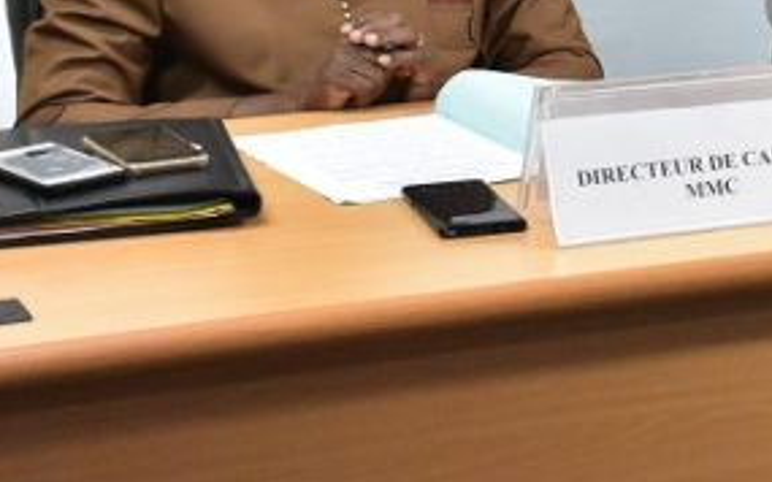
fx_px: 3037
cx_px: 994
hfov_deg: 13.9
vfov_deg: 8.9
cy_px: -162
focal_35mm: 144
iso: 5000
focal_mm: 35
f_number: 6.7
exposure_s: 1/125
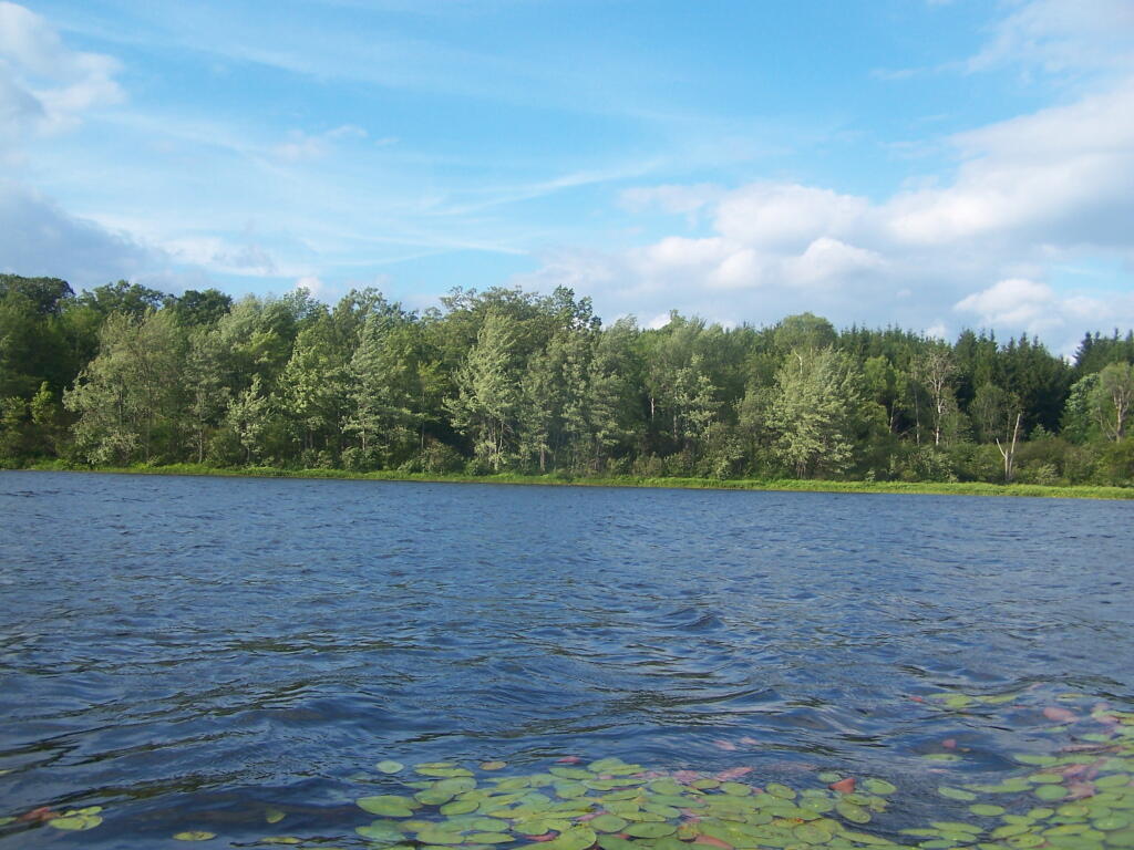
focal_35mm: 38
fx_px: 1245
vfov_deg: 37.7
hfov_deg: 49.0
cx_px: 567
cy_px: 425
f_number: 2.8
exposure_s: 1/800
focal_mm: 6.3
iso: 80
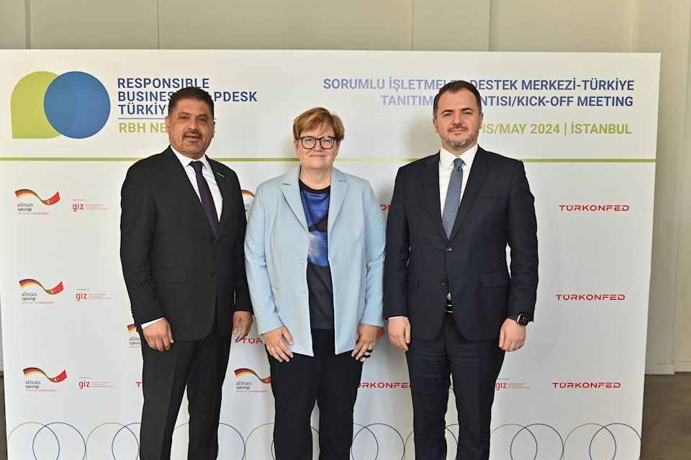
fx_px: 672
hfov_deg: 54.4
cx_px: 317
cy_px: 280
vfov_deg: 37.7
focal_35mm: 35
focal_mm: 28
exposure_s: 1/200
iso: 800
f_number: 4.5
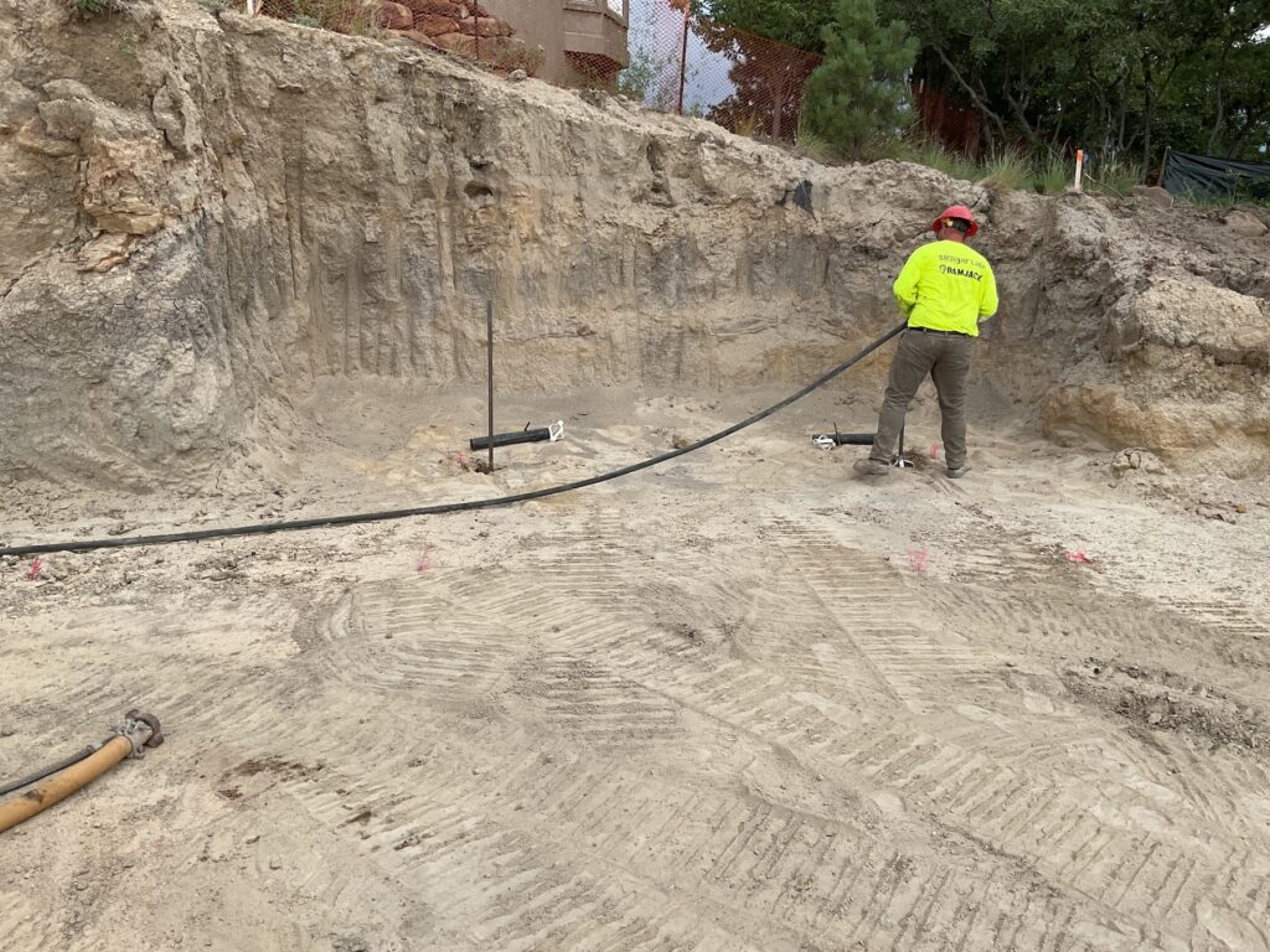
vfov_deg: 48.2
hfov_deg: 61.7
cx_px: 635
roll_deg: -0.9
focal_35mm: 29
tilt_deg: -11.7
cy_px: 476
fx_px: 1064
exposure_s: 1/406
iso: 16
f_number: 1.8
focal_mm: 3
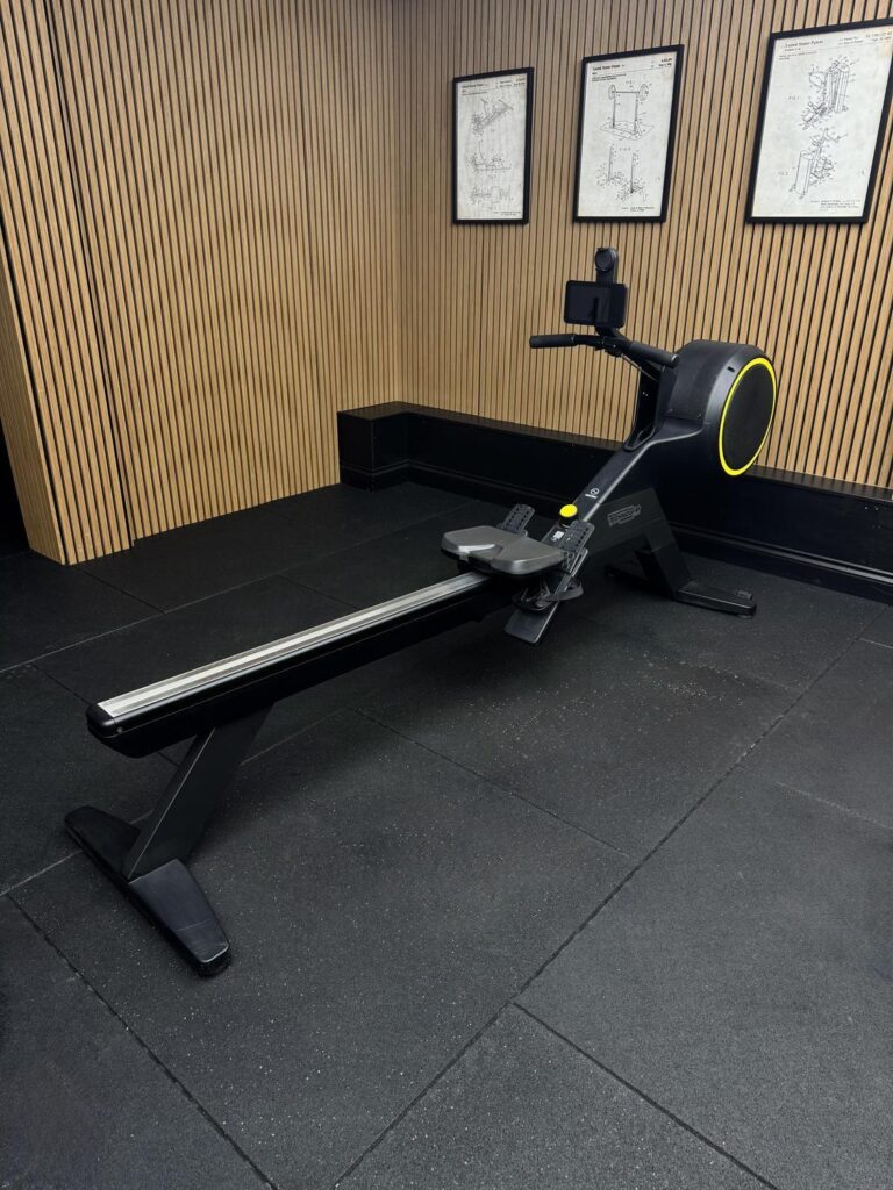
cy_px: 595
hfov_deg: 56.8
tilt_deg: -24.0
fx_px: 826
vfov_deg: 71.6
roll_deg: +0.1
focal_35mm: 24
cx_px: 446
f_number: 1.78
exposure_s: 1/50
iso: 160
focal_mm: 6.76
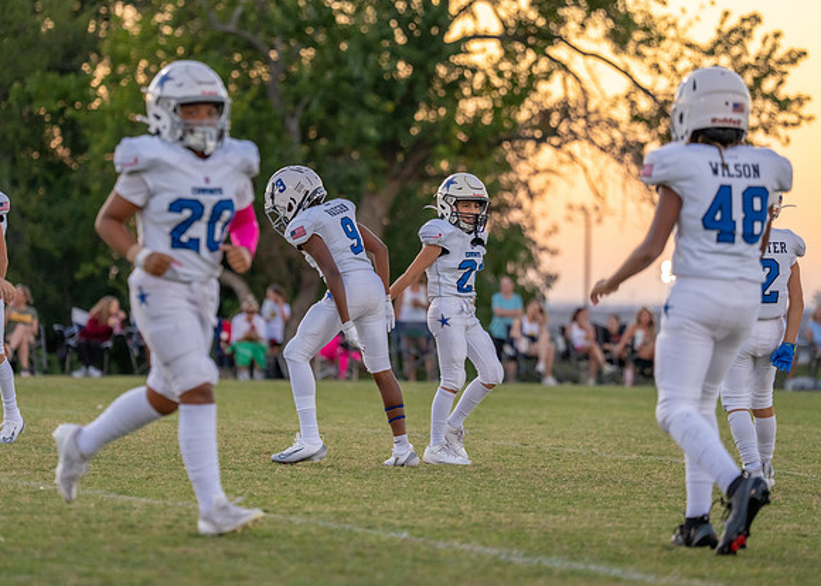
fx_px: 4375
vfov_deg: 7.7
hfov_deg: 10.7
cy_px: 257
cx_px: 344
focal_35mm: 188
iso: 1600
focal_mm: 151
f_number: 2.8
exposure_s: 1/1250
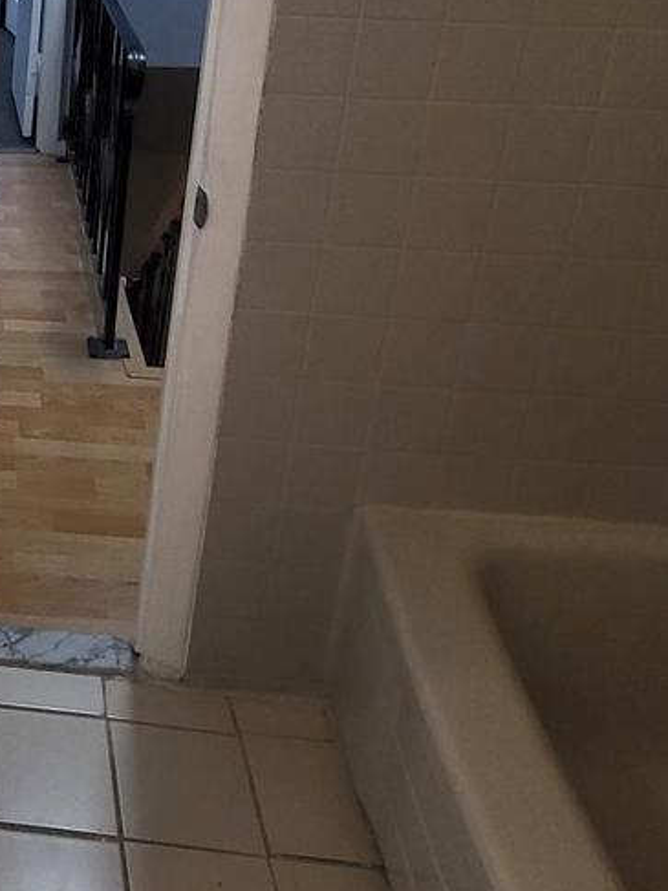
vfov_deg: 42.1
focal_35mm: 41
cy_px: 91
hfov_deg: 30.1
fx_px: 1055
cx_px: -130
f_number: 2.2
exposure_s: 1/60
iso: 160
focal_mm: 1.74
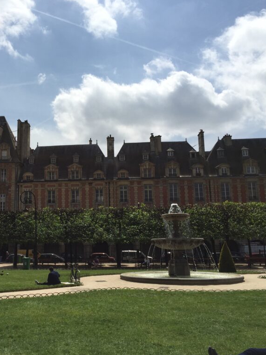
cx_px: 71
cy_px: 178
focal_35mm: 39
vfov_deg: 47.9
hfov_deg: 36.1
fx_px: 399
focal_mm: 4.15
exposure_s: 1/5650
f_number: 2.2
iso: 32
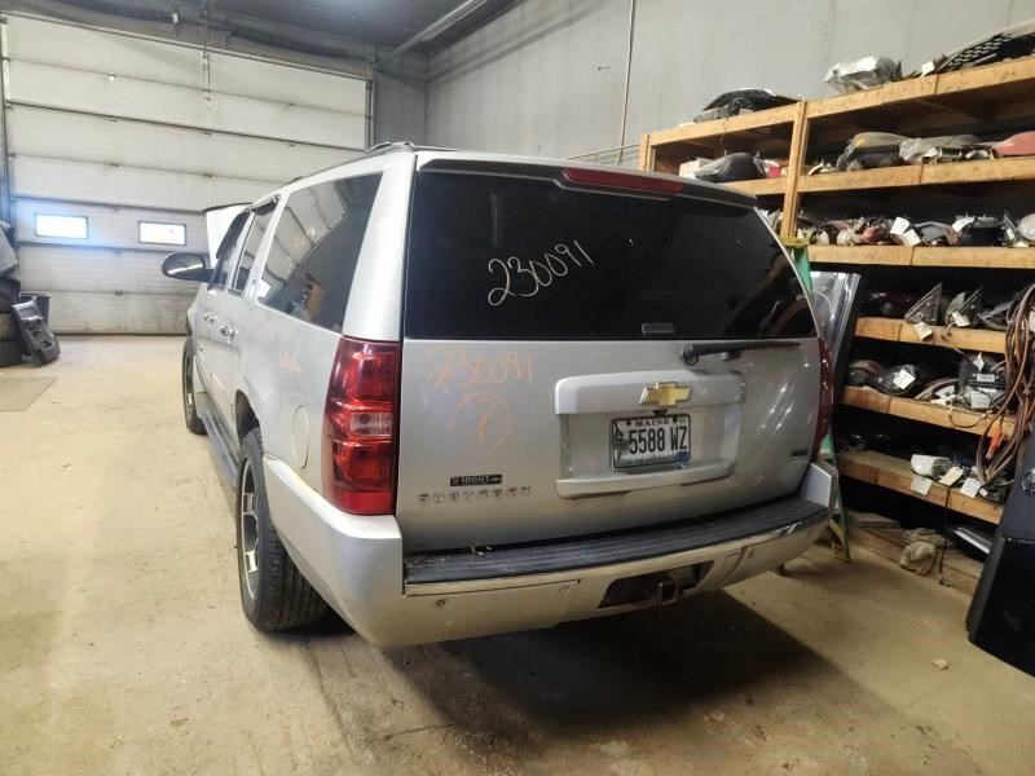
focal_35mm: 23
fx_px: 688
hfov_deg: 73.9
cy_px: 388
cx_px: 518
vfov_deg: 58.9
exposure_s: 1/40
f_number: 1.8
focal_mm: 5.4
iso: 500
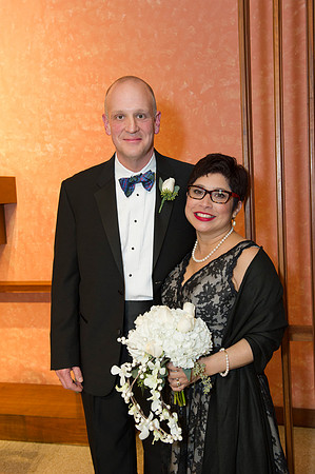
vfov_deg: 48.5
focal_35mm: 40
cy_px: 237
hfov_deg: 33.3
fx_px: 526
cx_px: 158
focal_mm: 40
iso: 1600
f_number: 5.6
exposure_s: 1/160
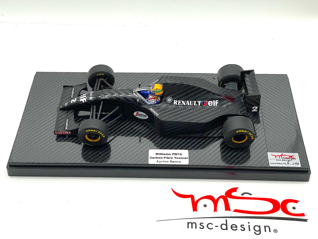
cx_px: 159
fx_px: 478
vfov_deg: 28.0
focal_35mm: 52
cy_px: 120
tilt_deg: -46.5
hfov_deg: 36.8
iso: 50
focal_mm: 6
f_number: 2
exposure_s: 1/150
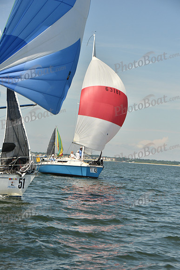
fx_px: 749
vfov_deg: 20.4
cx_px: 90
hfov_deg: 13.7
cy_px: 135
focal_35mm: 100
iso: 320
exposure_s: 1/1250
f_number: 10
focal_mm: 100
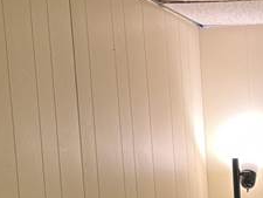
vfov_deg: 9.5
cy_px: 369
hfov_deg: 12.5
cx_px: 424
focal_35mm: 148
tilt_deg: -8.3
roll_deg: +2.4
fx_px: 1125
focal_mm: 5.1
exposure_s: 1/60
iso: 64
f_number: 1.6
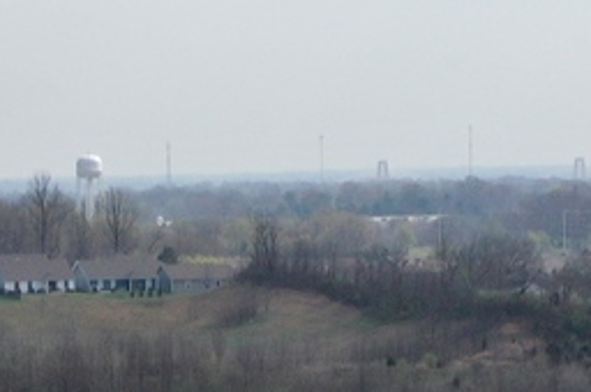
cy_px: 1341
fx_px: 3591
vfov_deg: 5.7
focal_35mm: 219
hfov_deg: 9.4
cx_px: 224
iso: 100
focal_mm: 10.26
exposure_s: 1/80
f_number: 3.5
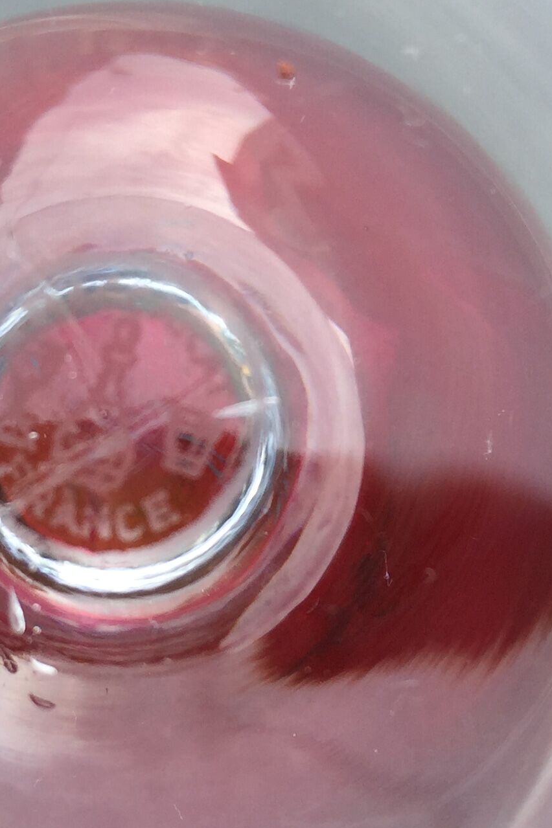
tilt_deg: -61.3
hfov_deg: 17.6
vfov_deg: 26.3
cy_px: 421
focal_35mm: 77
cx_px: 160
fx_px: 1772
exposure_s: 1/455
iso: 32
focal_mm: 4.15
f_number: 2.2
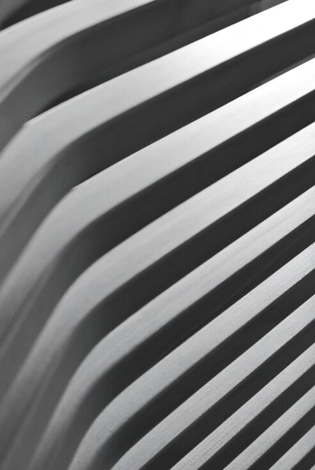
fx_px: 890
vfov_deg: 29.4
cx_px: 209
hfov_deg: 20.0
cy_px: 308
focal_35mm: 68
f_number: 1.8
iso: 200
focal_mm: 18.5
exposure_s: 1/100
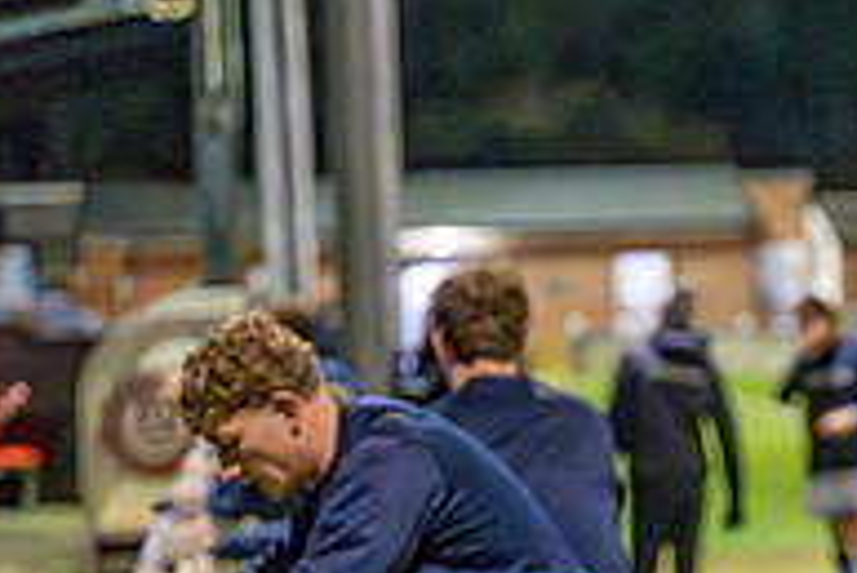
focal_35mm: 219
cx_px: 893
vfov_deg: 6.2
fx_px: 5217
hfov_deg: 9.3
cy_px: 780
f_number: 2.8
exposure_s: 1/500
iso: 8000
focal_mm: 73
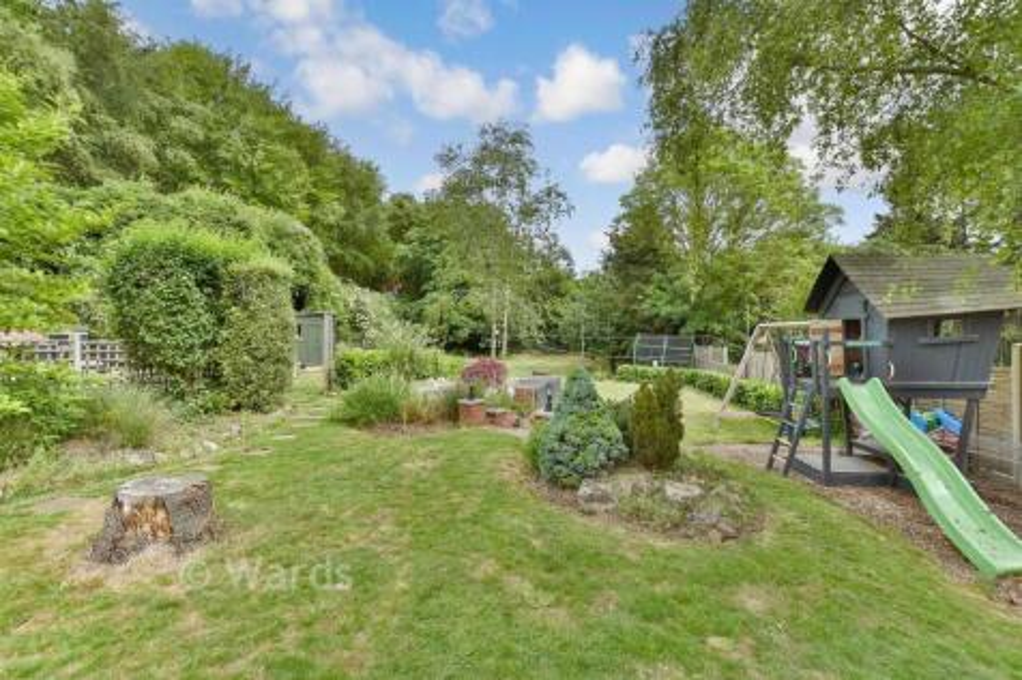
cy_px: 340
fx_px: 426
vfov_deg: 77.3
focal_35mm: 15
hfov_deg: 100.4
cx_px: 511
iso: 500
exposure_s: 1/400
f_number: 8
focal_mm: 10
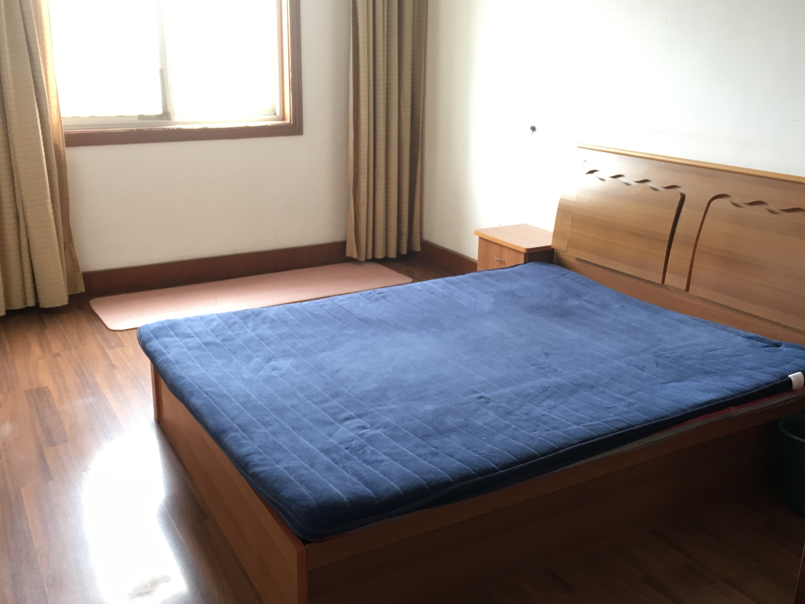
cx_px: 372
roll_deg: +0.7
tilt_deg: -15.6
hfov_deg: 53.9
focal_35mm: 34
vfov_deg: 41.8
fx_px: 791
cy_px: 280
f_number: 2.2
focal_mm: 4.15
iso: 100
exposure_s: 1/33
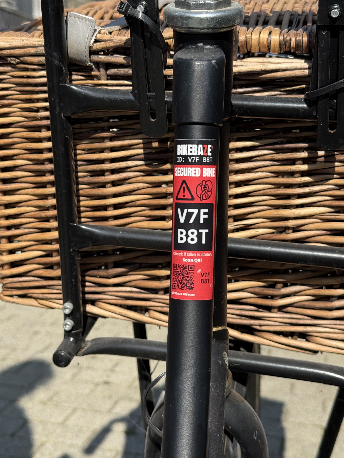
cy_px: 229
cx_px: 172
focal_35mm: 48
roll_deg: -0.6
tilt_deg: -8.3
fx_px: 636
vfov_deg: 39.7
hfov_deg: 30.3
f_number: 1.78
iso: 64
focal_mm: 6.76
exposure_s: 1/3534
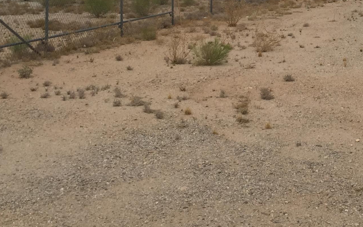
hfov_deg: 27.2
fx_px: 712
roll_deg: -0.3
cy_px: -47
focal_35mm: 72
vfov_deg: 17.3
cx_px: 351
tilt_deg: -0.3
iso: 32
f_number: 2.2
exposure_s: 1/3968
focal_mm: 4.15
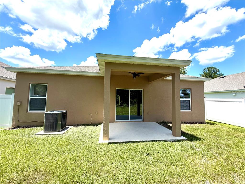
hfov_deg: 102.1
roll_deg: -0.1
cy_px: 92
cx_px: 122
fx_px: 99
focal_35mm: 14
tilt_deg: +3.7
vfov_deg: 85.7
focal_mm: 2.22
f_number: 2.2
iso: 25
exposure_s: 1/770
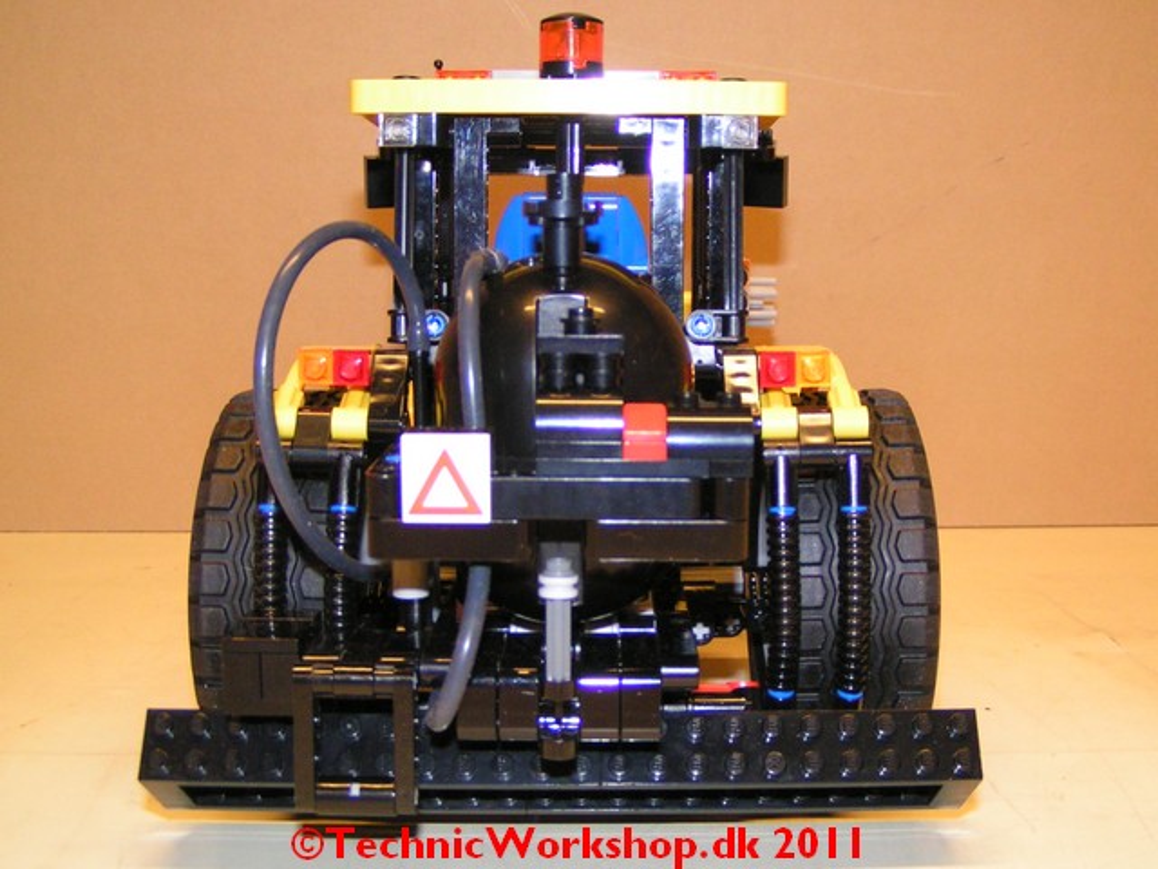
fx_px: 1271
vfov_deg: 37.7
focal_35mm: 38
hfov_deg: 49.0
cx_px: 579
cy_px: 434
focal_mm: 5.8
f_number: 2.8
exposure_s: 1/40
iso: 200
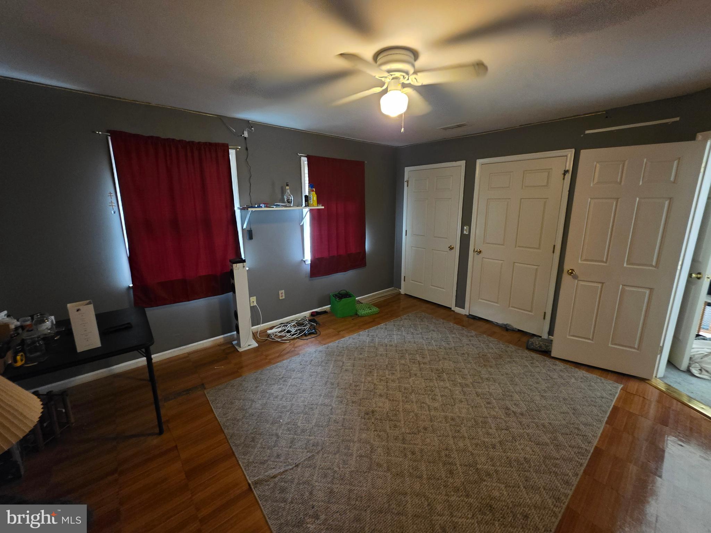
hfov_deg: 106.2
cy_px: 266
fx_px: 267
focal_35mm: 13
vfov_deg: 89.9
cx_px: 356
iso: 1000
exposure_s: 1/30
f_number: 1.9
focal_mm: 2.2
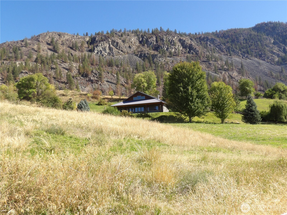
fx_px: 232
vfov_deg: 49.7
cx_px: 144
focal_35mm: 28
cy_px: 108
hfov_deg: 63.4
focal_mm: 5
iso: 100
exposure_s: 1/182
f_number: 5.9
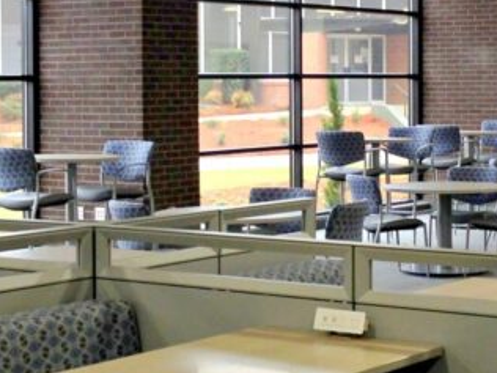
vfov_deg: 13.8
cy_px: 123
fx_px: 1536
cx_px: 300
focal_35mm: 107
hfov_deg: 18.4
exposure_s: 1/30
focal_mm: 4.12
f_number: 2.4
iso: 50
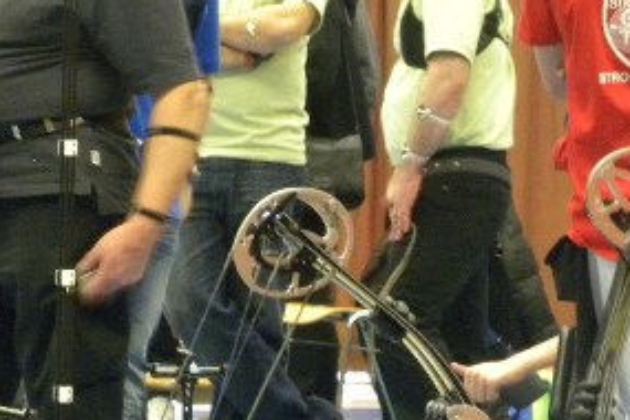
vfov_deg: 3.6
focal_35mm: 378
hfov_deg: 5.4
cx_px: 51
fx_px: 6614
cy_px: 104
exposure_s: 1/9.6
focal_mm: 28.8
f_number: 4.5
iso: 400
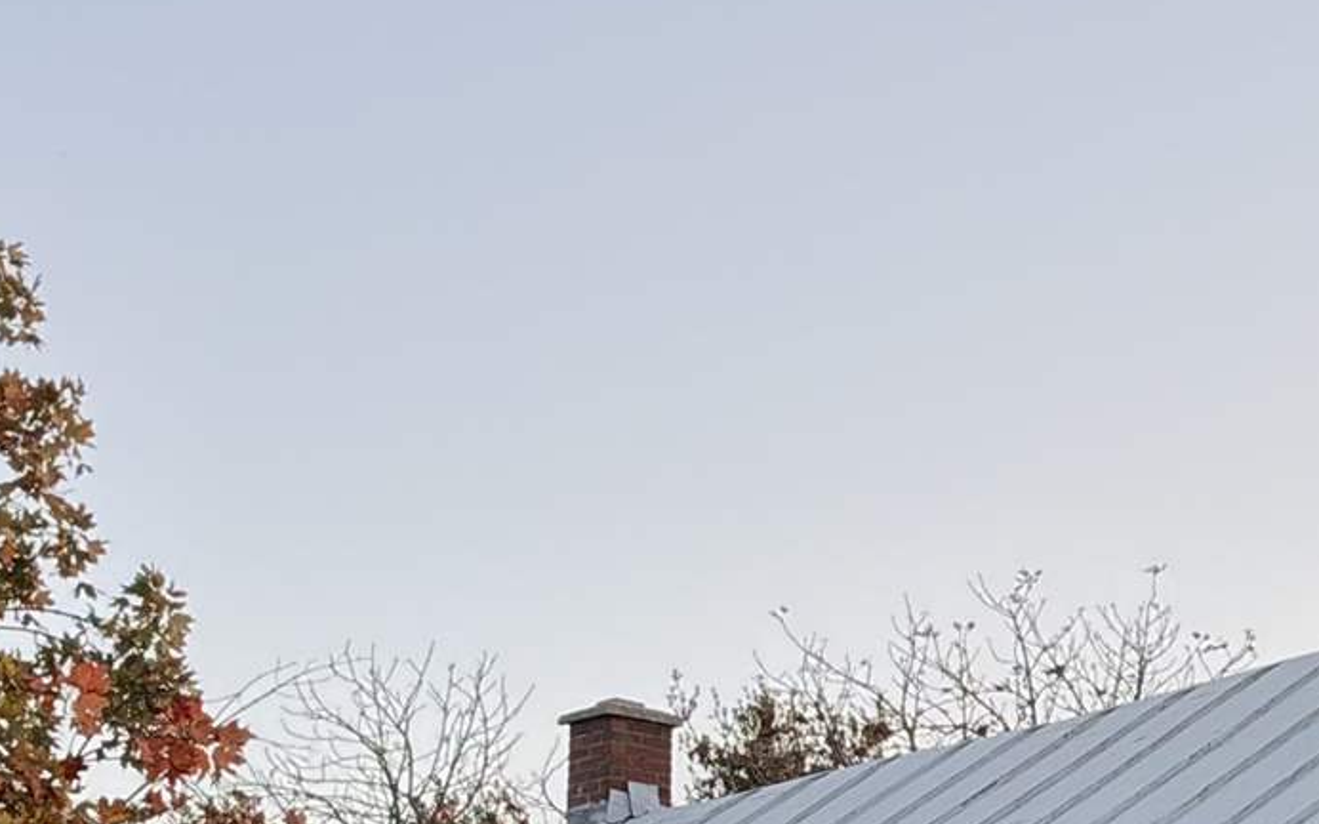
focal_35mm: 113
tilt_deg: +8.7
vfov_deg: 11.4
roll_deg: +1.3
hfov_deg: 17.2
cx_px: 1790
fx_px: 4061
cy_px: 982
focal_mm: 6.93
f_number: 1.8
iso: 160
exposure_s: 1/195
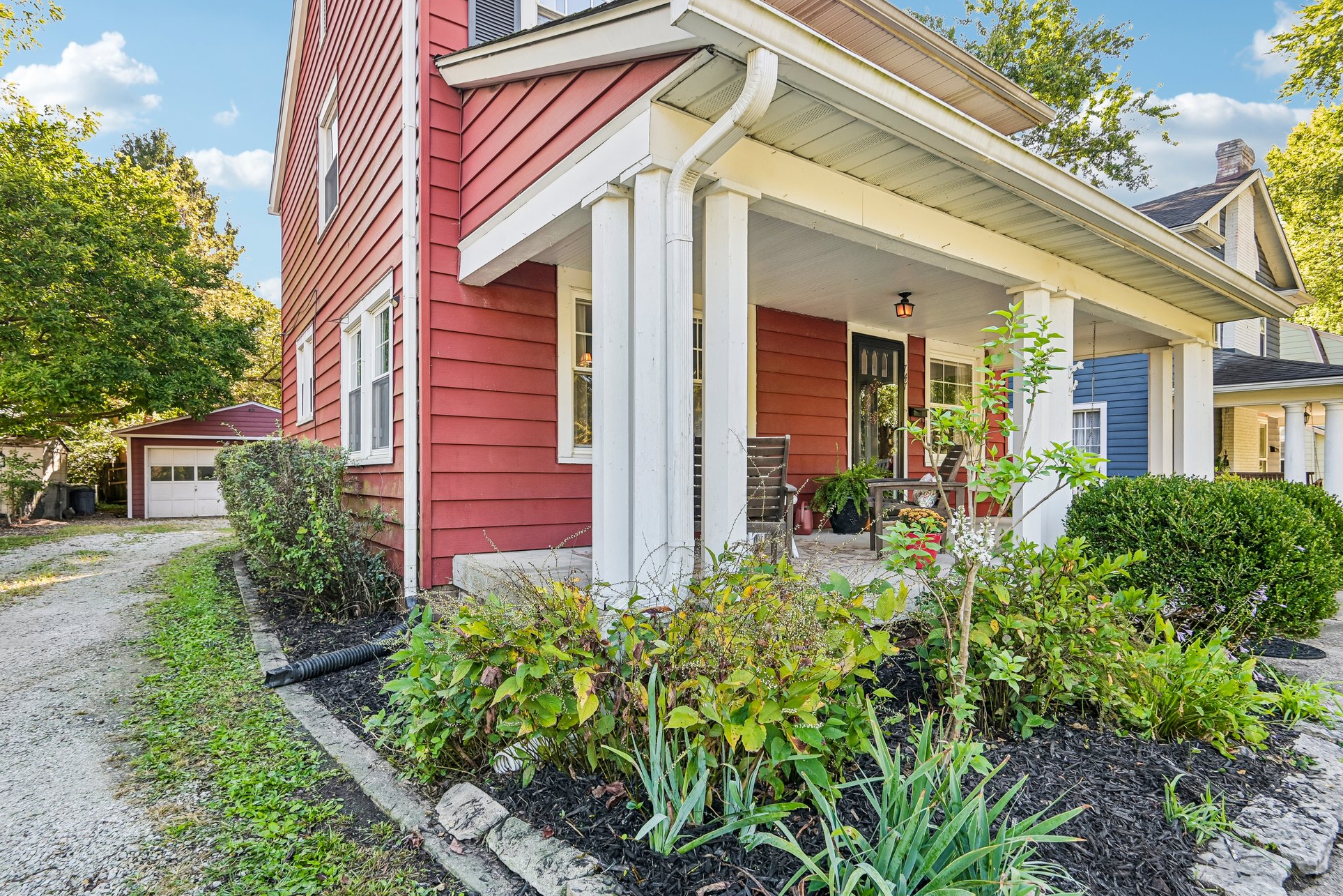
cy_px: 457
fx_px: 634
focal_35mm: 17
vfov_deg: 70.4
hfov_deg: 93.3
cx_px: 654
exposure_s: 1/20
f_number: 8
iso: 100
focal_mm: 16
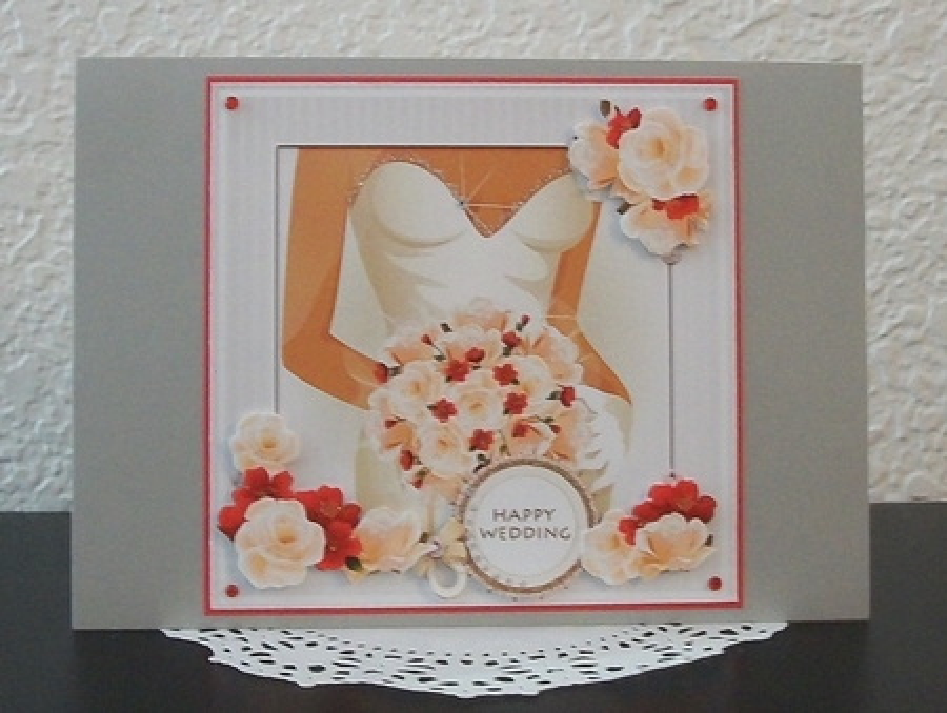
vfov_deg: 44.3
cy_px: 356
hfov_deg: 56.7
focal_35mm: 32
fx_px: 877
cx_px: 474
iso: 220
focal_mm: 5.7
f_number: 2.9
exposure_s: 1/8
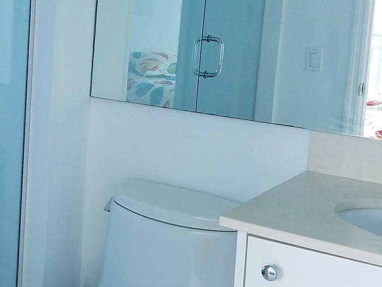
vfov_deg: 22.4
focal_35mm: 65
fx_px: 717
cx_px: 16
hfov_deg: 28.3
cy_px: 69
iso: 64
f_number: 1.7
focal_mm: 4.2
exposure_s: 1/60
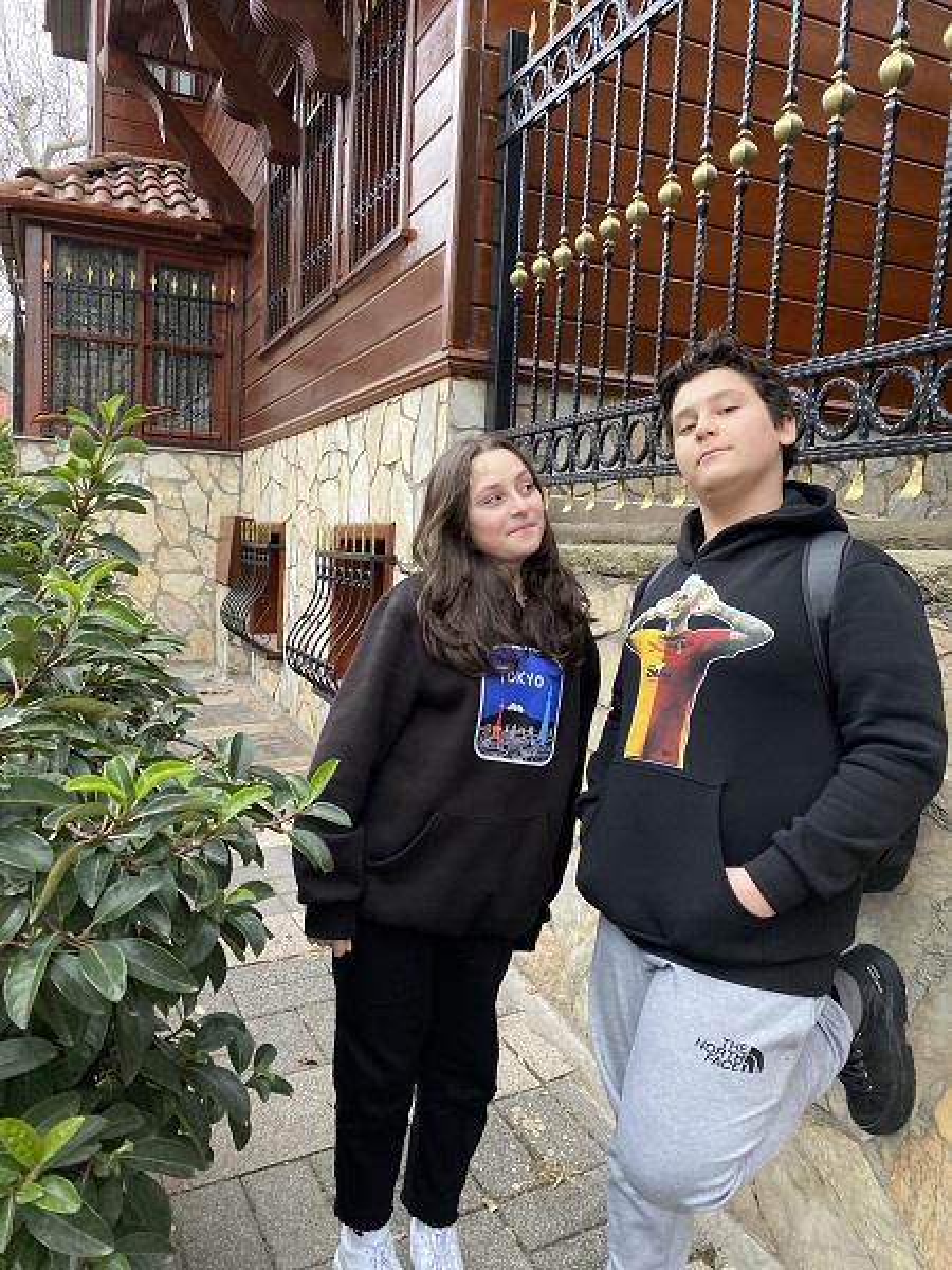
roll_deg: -2.6
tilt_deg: -4.8
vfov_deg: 67.3
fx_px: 953
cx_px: 476
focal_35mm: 26
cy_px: 635
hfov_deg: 53.1
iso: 125
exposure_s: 1/60
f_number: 1.8
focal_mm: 4.25
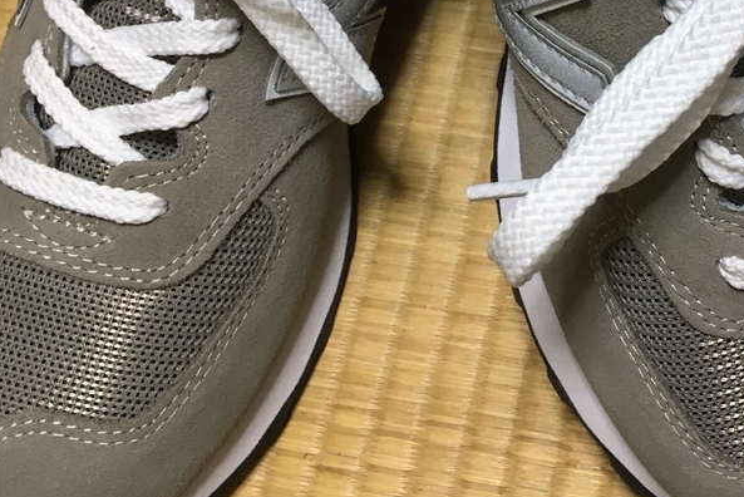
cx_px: 588
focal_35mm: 61
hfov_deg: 32.0
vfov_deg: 21.1
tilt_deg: -61.2
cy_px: -64
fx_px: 1261
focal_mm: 4.15
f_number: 2.2
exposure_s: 1/30
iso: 50
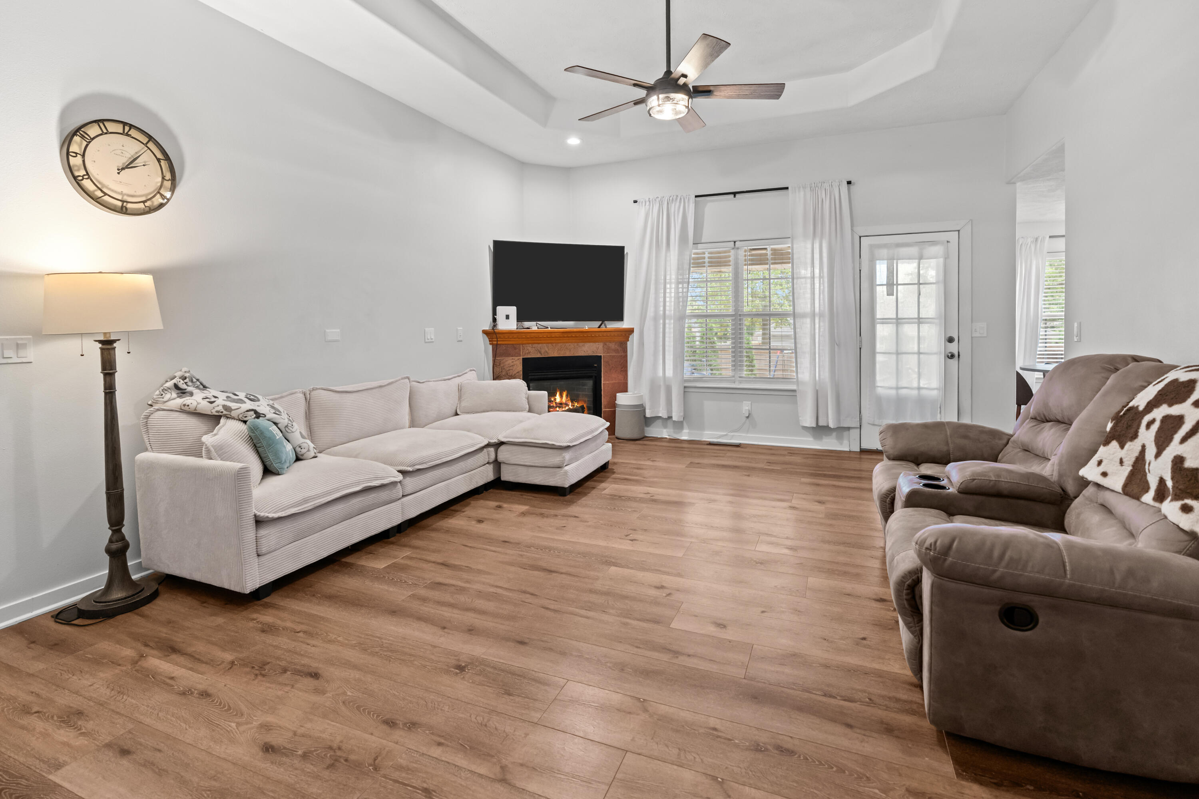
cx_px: 600
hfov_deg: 96.7
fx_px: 533
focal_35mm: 16
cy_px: 400
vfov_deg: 73.7
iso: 1250
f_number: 3.5
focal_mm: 16
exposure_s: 1/30
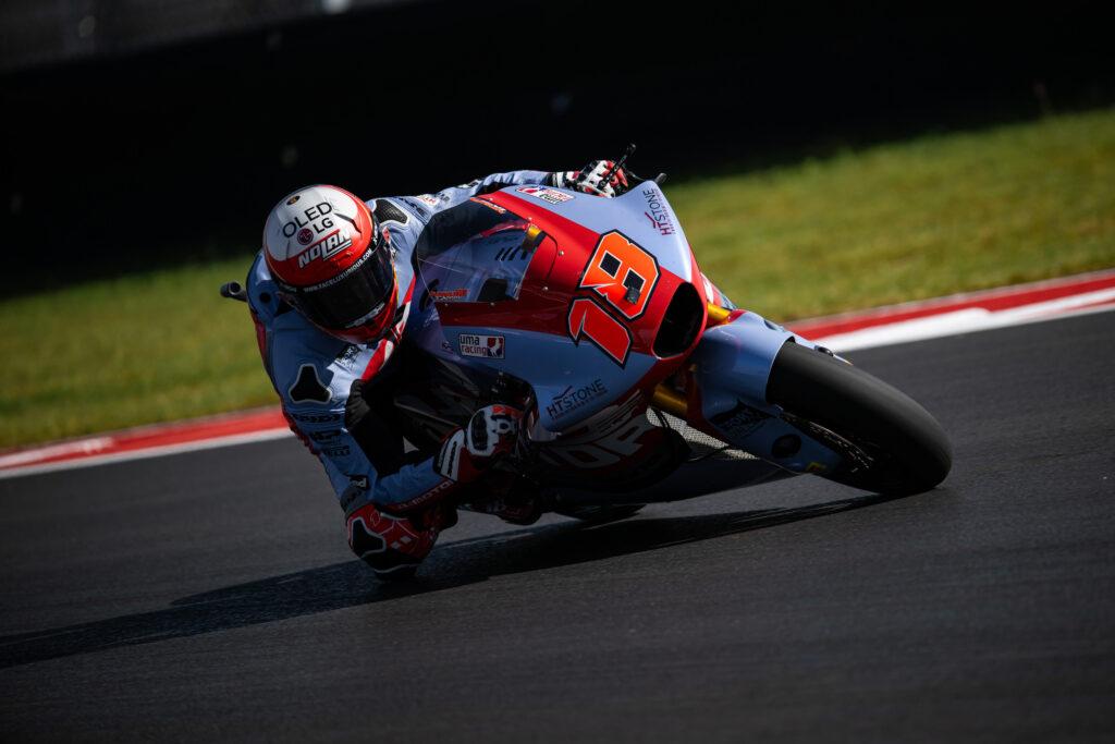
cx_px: 558
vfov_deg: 3.4
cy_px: 372
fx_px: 12390
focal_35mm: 400
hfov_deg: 5.2
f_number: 4.5
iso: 200
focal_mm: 400
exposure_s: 1/3200
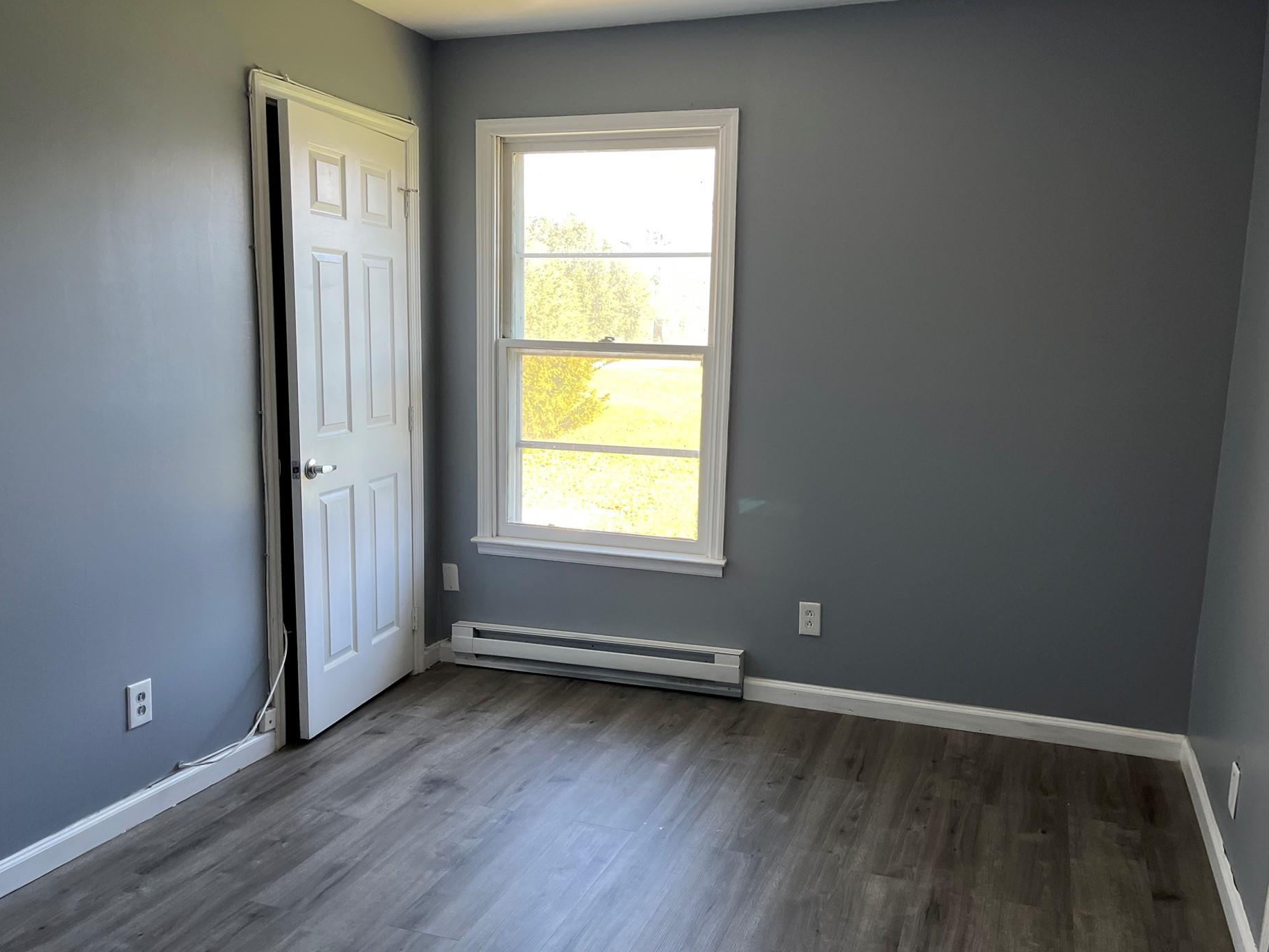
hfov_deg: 61.6
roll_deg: -1.2
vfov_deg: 48.2
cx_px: 666
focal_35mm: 29
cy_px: 521
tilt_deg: -9.4
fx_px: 1063
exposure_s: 1/121
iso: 125
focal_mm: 5.1
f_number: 1.6
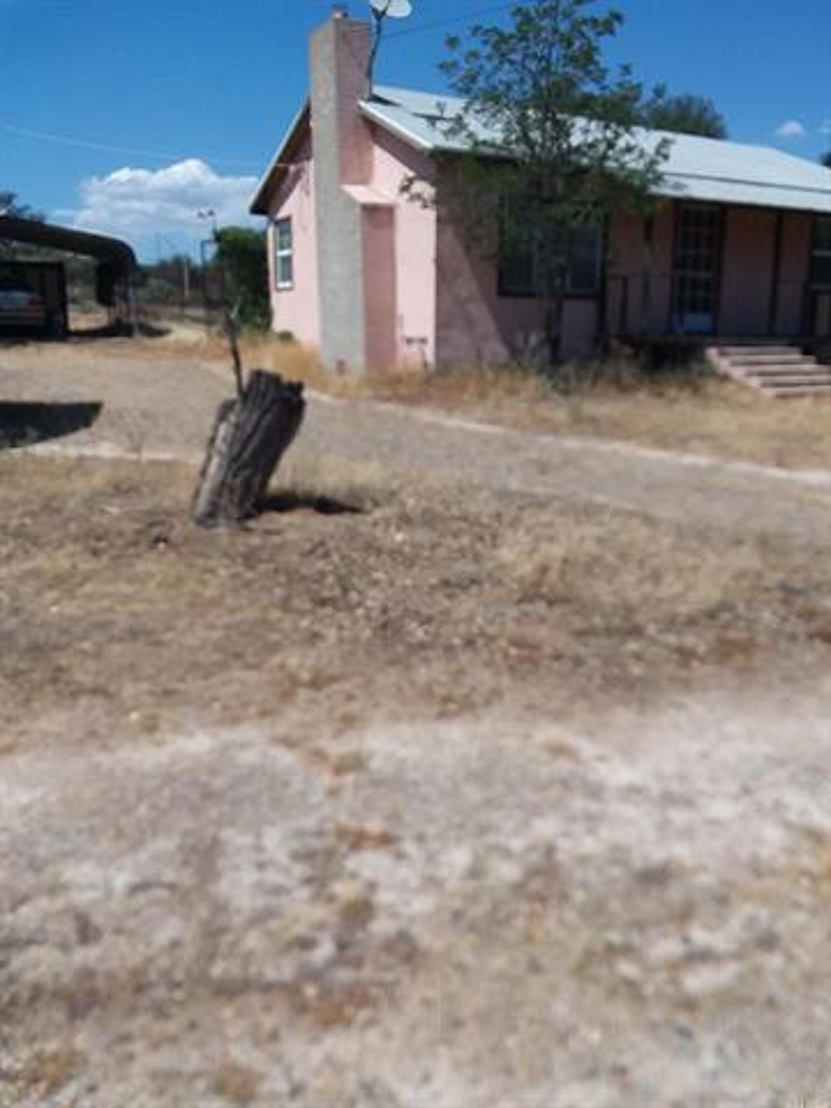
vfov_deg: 61.7
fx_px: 928
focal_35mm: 29
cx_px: 416
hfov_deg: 48.2
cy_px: 554
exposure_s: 1/1884
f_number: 1.9
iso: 40
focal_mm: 2.47
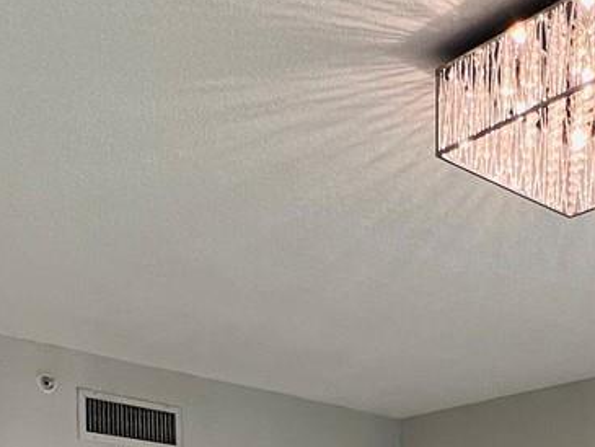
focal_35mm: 57
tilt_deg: -5.2
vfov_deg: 20.5
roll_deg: -0.4
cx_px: 518
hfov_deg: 32.3
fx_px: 980
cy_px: 734
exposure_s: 1/120
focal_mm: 1.57
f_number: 1.8
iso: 40
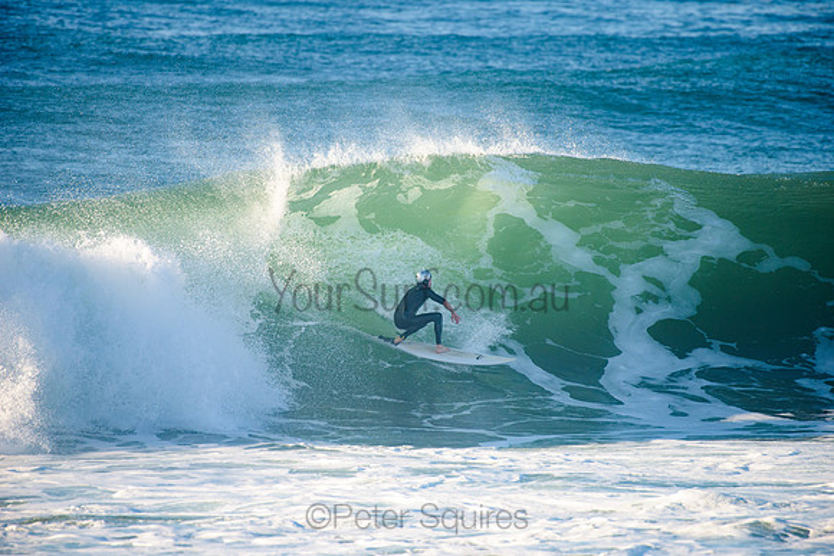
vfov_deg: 2.8
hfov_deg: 4.1
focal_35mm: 500
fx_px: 11588
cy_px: 278
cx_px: 417
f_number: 5.6
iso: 320
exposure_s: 1/1600
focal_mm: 500
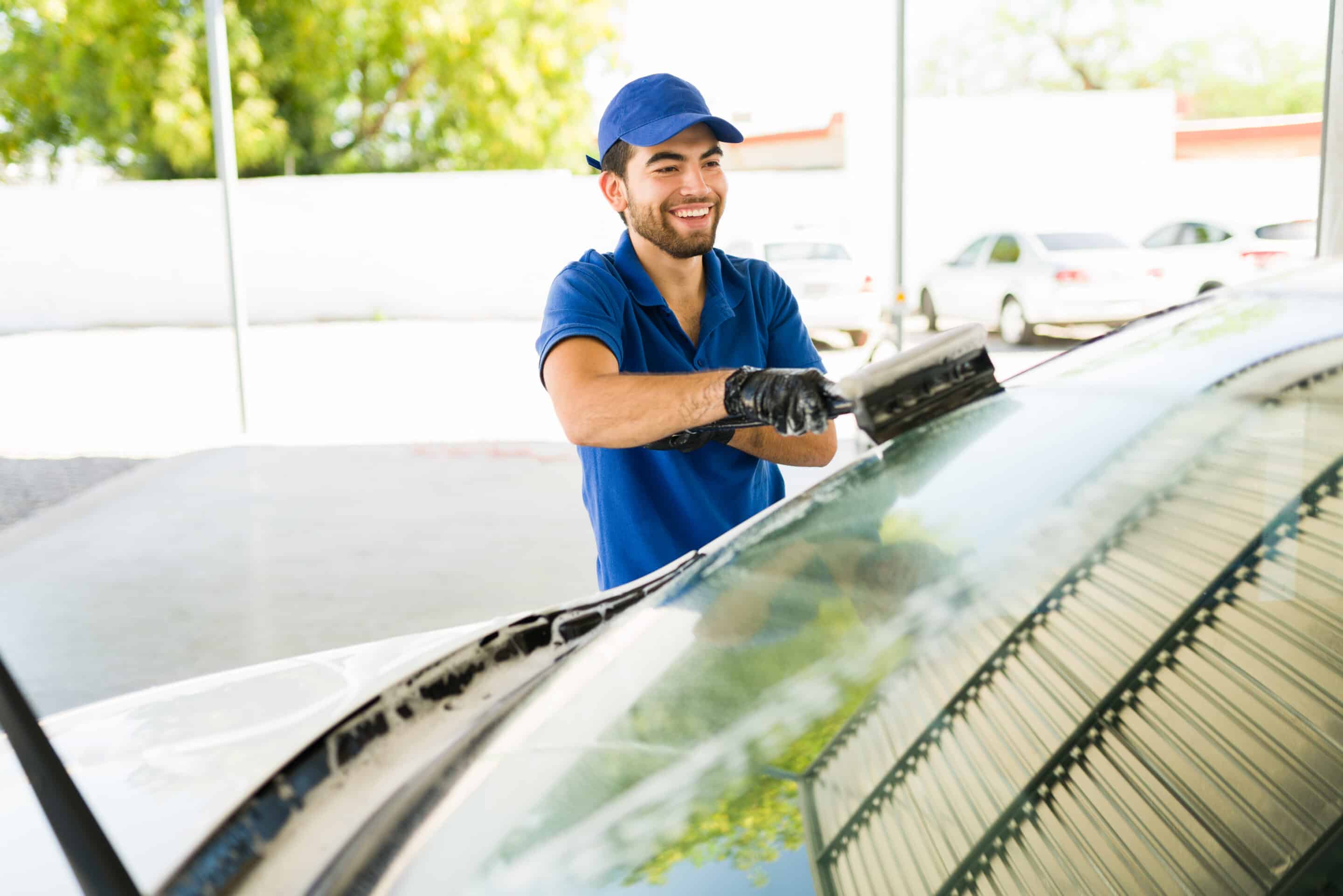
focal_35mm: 35
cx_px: 672
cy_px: 448
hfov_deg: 54.4
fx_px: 1306
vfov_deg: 37.9
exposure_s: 1/400
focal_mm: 35
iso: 100
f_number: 1.8
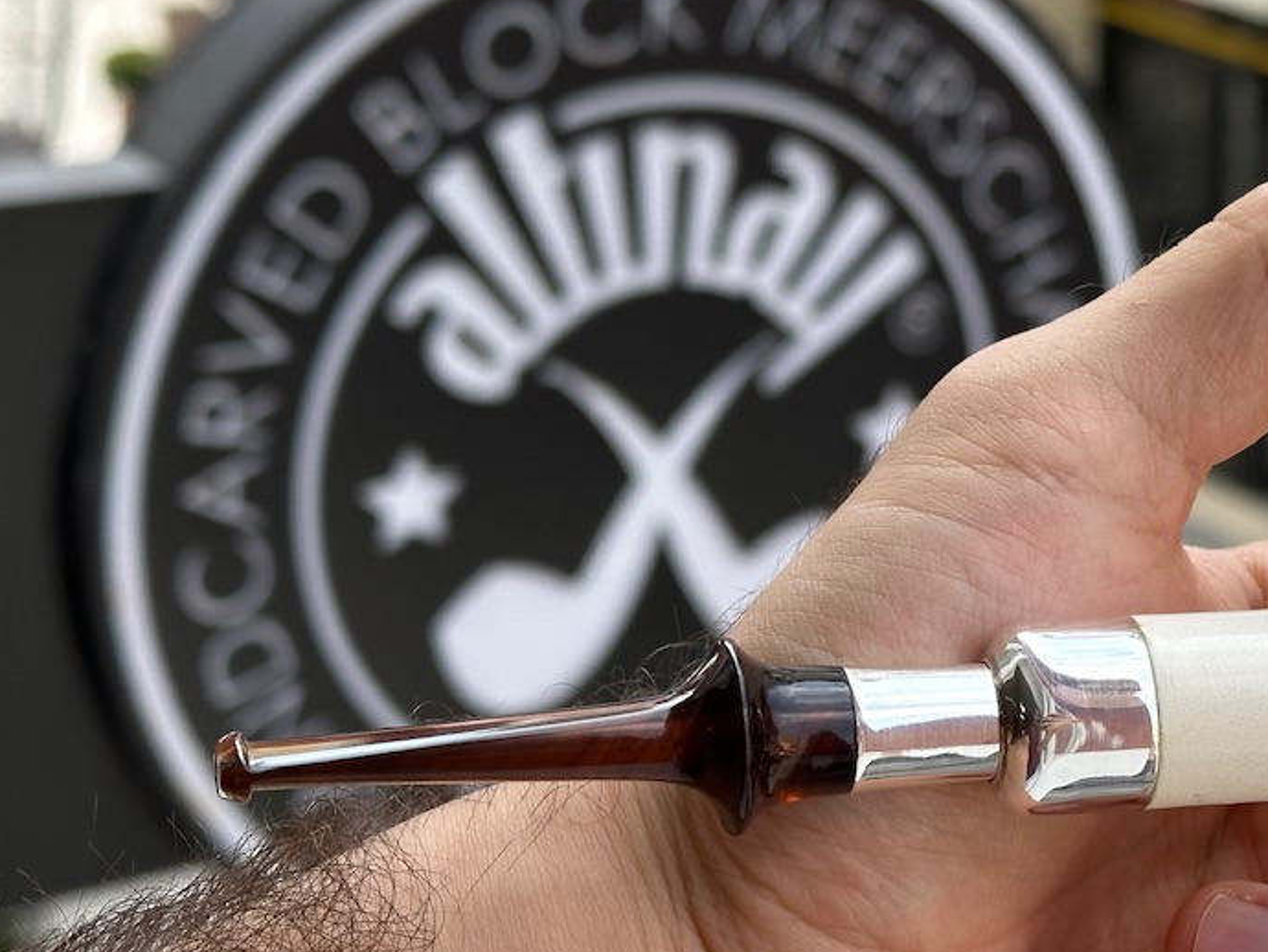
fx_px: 3261
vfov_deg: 16.6
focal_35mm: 89
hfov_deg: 21.7
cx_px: 1009
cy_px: 537
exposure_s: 1/935
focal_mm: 6.86
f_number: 1.78
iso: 64
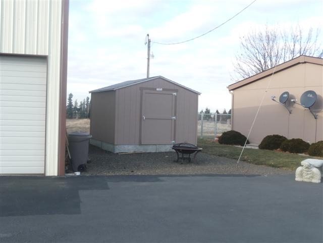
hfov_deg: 43.9
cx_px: 162
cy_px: 122
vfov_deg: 33.6
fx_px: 401
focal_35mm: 43
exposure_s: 1/200
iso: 100
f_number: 4
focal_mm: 7.1
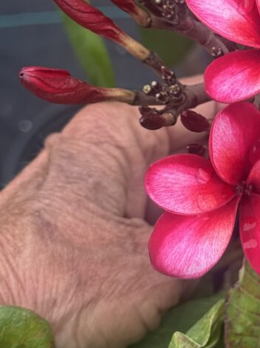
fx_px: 1043
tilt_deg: -54.4
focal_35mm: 104
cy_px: 75
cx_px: 277
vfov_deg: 18.8
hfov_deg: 13.9
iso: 64
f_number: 1.78
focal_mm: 6.76
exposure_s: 1/360
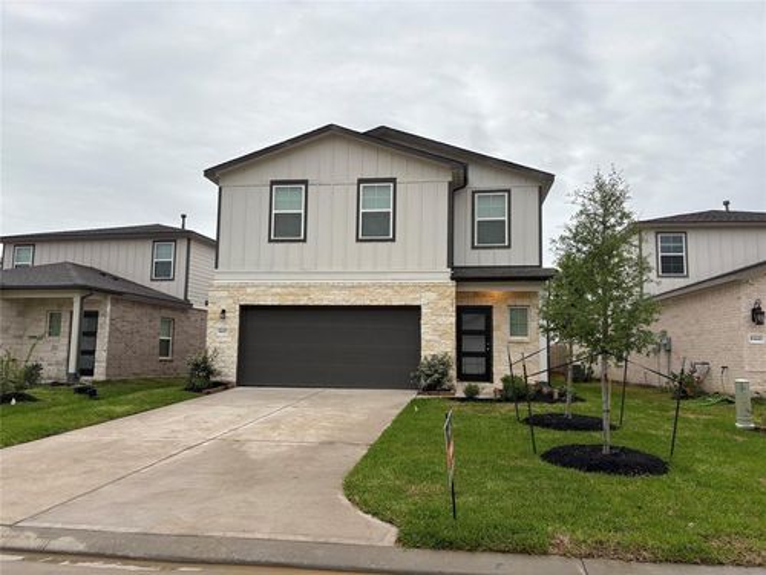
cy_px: 288
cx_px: 383
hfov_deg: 67.3
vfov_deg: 53.1
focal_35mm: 26
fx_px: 575
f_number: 1.6
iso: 50
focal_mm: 5.96
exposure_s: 1/489
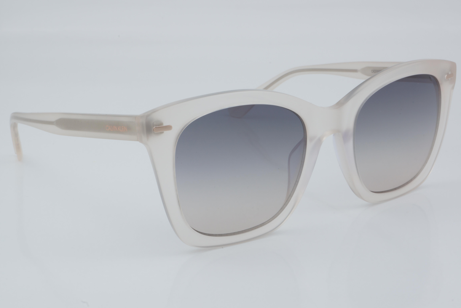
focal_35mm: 75
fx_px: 960
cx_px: 230
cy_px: 154
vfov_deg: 18.2
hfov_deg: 27.0
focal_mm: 50
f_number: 32
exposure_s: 1/4
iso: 100
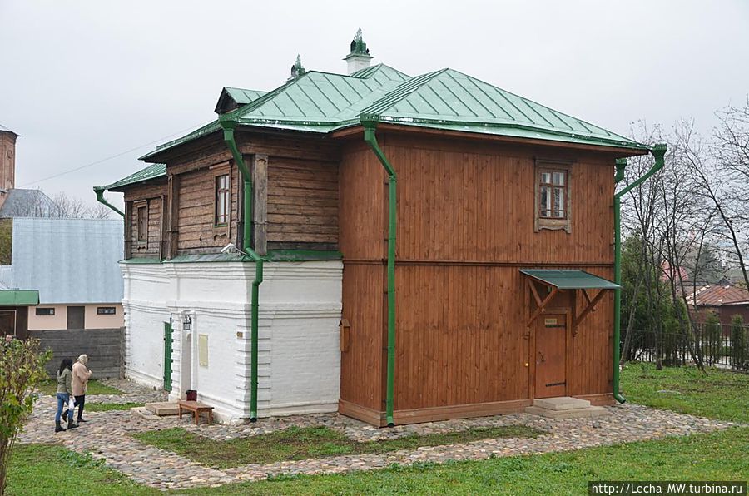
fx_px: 872
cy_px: 248
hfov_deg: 46.5
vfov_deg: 31.8
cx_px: 374
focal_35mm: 42
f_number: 5.6
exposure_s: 1/125
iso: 400
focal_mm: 28
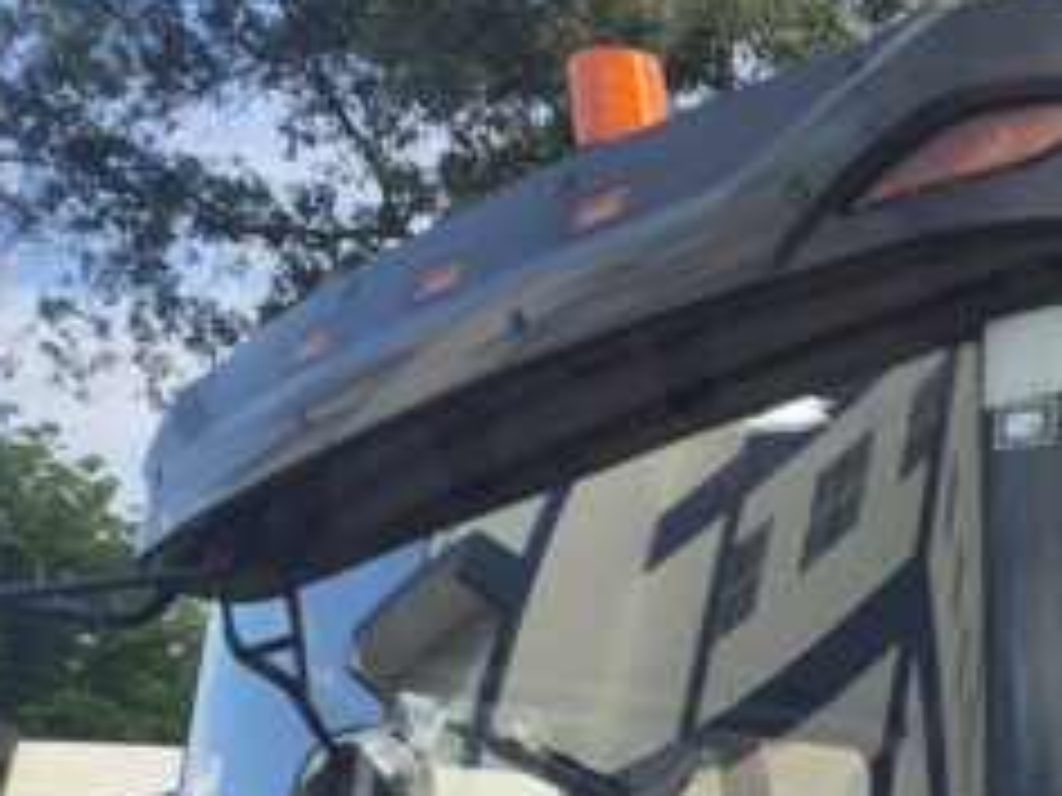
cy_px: 1205
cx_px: 2178
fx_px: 3068
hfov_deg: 15.4
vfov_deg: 13.9
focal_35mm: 100
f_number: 1.8
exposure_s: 1/756
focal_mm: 5.4
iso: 25
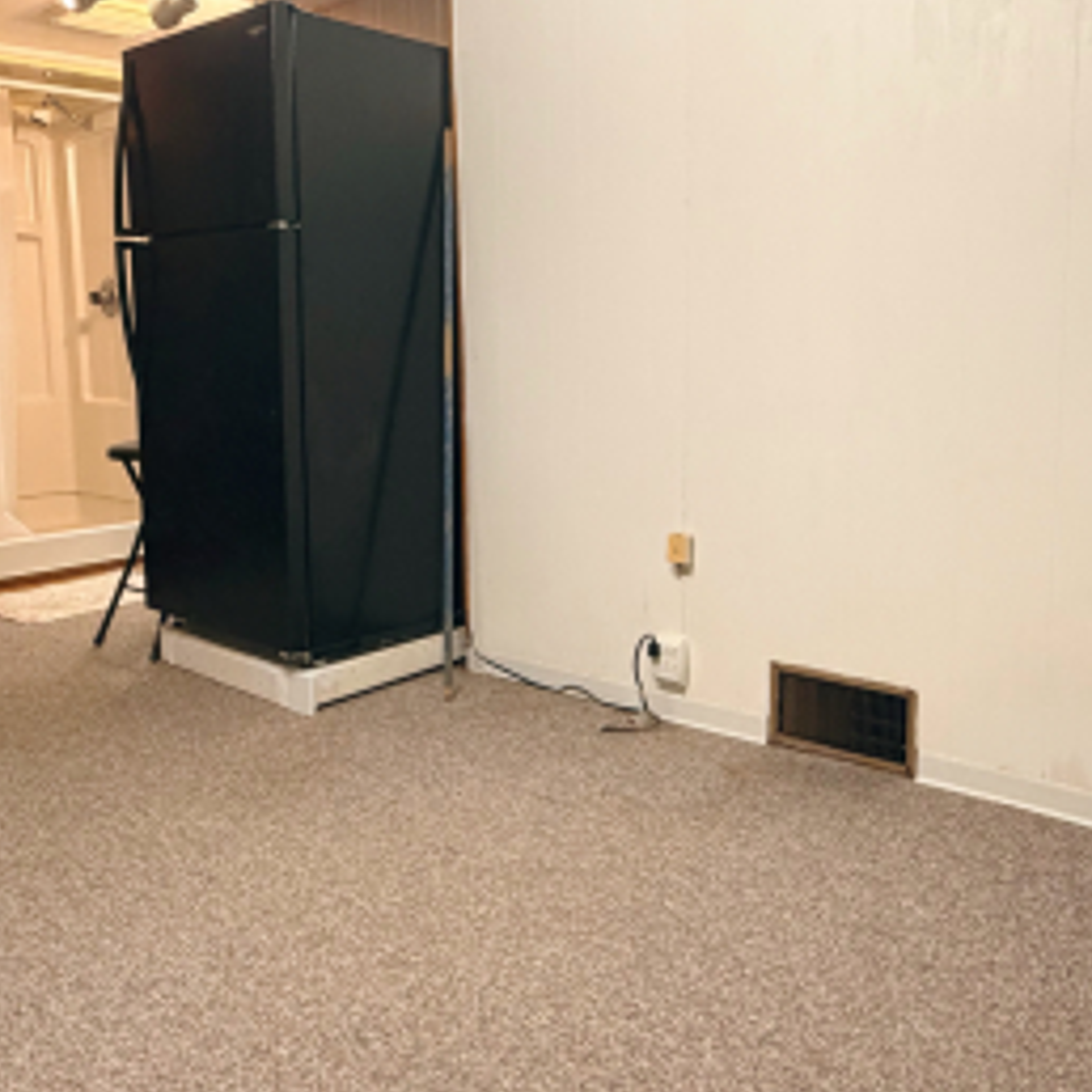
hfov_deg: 51.1
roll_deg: +0.5
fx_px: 1142
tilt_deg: -8.2
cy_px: 478
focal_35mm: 32
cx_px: 544
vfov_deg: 51.0
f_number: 2.2
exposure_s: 1/60
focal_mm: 2.22
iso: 200
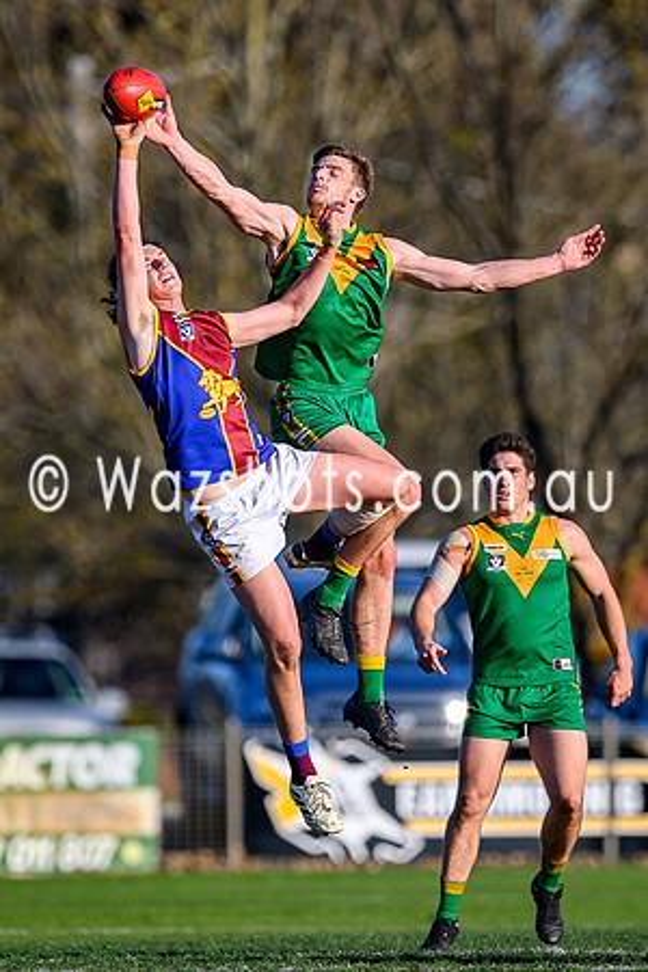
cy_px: 497
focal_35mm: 982
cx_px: 295
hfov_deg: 1.4
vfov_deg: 2.1
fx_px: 26522
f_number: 4
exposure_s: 1/2000
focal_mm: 500
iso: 180
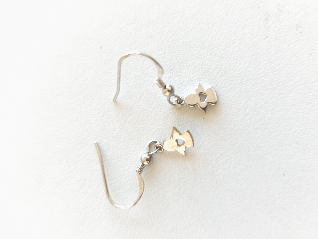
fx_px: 294
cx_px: 159
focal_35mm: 32
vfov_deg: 44.2
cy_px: 120
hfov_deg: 56.8
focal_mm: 6.14
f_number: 1.65
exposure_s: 1/10
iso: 50
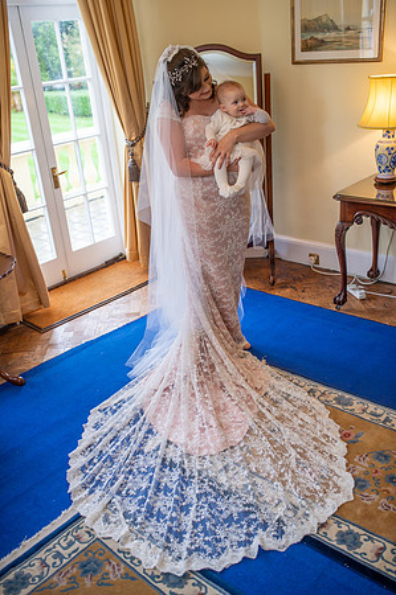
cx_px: 198
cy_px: 298
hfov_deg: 37.8
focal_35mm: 35
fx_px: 579
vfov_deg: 54.5
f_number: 2.5
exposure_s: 1/100
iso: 160
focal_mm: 35
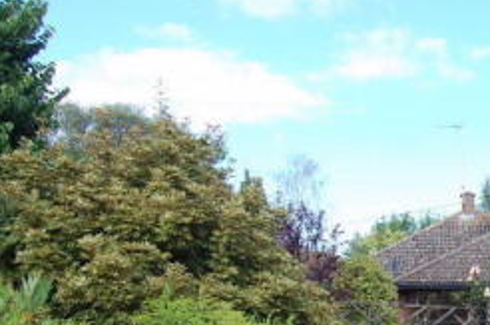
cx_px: 526
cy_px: 329
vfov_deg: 18.3
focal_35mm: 72
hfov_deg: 26.2
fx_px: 978
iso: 200
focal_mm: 18
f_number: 7.1
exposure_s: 1/200
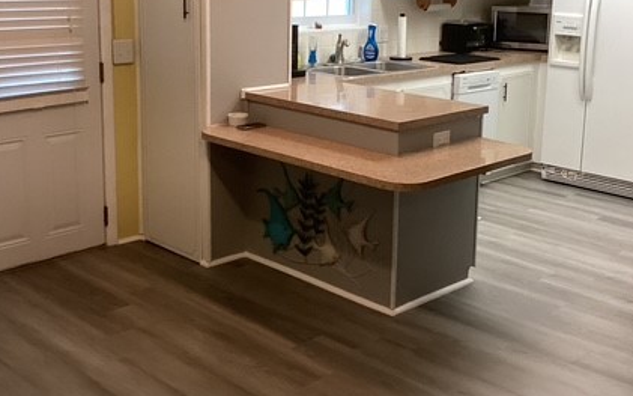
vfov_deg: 25.6
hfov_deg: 40.3
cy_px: 123
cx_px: 331
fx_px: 862
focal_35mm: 50
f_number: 2.4
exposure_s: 1/50
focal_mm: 3.3
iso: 125
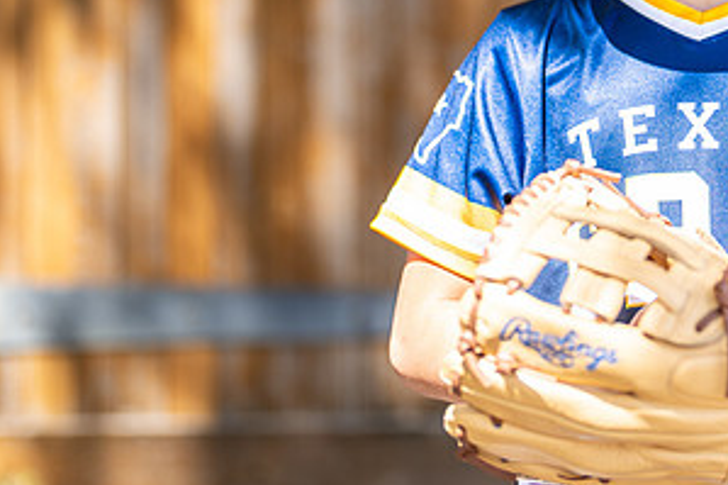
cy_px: -3
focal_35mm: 116
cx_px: 693
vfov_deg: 11.7
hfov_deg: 17.3
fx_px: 2344
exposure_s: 1/2000
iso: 100
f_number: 1.2
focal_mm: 50
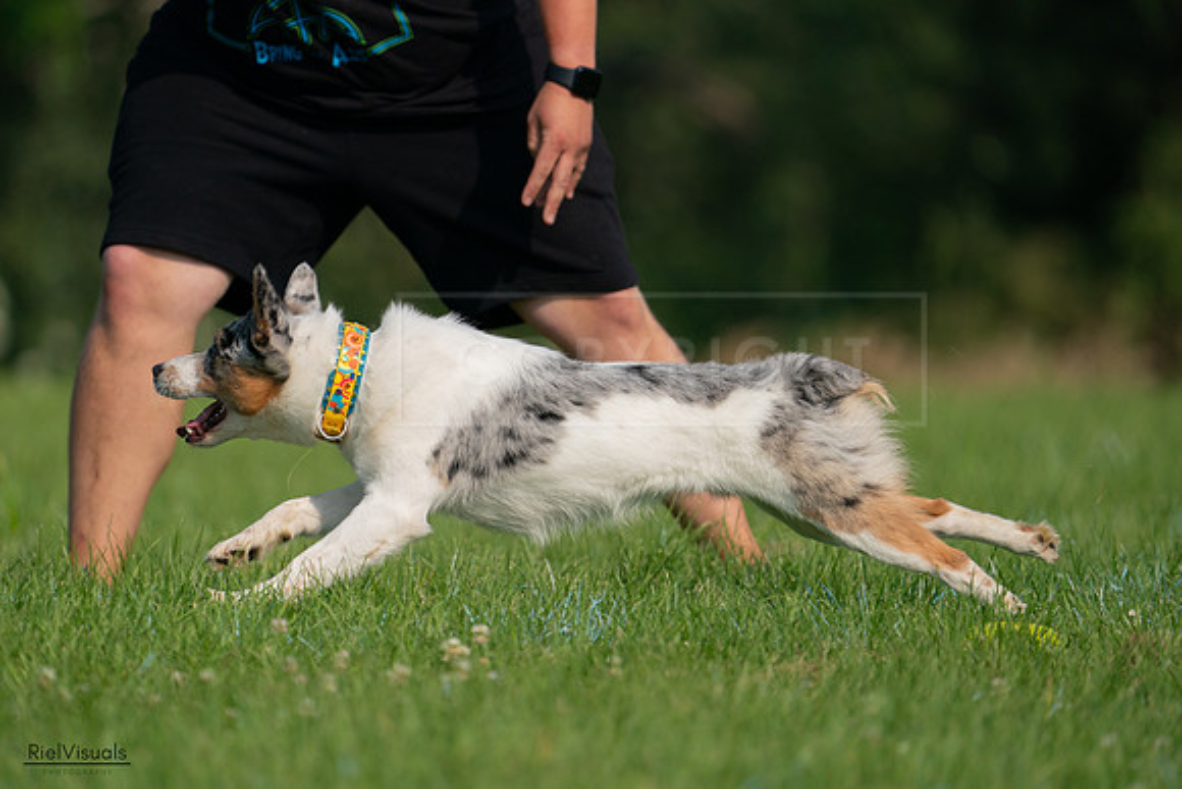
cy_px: 394
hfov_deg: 3.4
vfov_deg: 2.3
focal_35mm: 600
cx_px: 591
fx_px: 19704
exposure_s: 1/4000
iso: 640
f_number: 6.3
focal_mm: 600
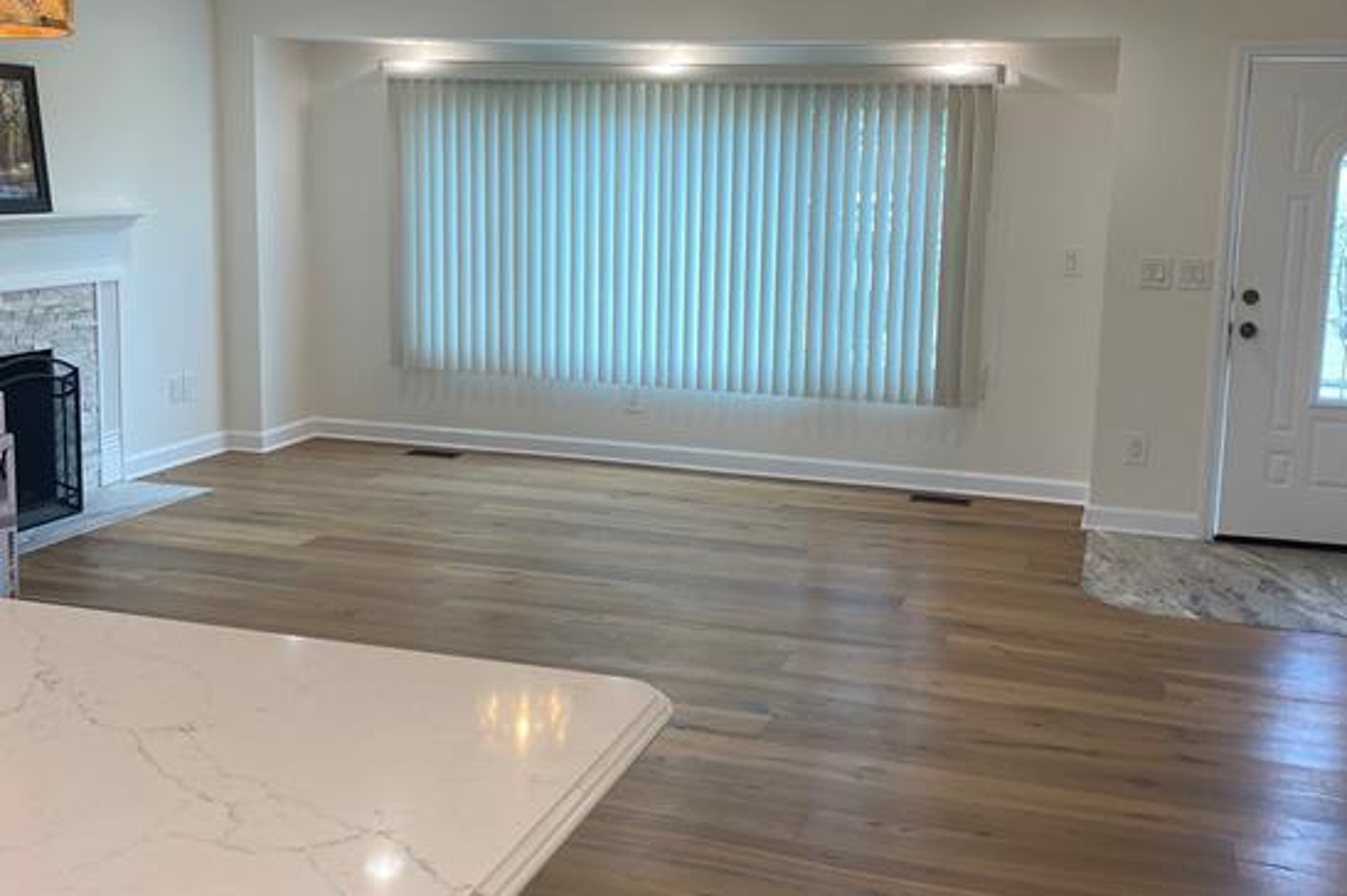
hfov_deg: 50.7
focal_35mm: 38
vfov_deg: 35.0
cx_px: 690
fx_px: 1421
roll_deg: -0.5
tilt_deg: -8.2
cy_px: 389
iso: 64
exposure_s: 1/120
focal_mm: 4.25
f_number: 1.8
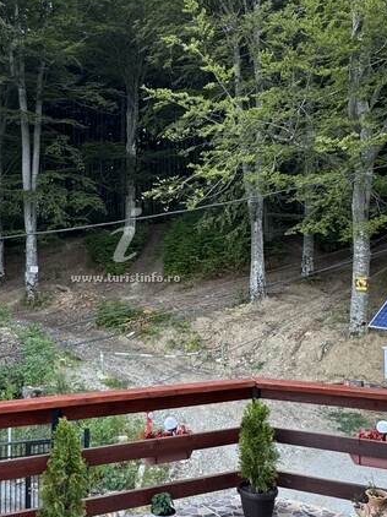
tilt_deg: +2.9
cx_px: 145
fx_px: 507
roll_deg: +1.5
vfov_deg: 54.0
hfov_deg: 41.4
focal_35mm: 34
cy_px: 262
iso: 100
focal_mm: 2.22
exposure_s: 1/99
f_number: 2.2
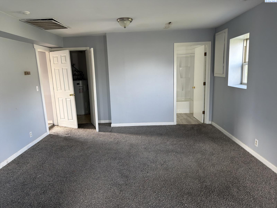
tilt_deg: -8.3
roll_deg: -0.7
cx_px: 138
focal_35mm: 24
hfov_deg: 71.6
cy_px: 104
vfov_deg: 56.8
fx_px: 192
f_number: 1.78
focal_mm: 6.76
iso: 200
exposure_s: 1/63
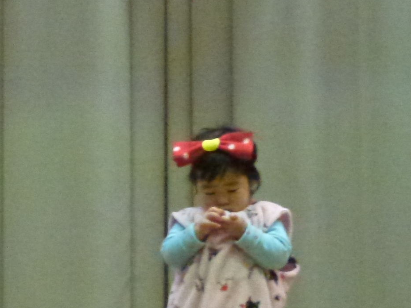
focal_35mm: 287
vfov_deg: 5.2
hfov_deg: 6.8
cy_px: 373
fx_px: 3408
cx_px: -143
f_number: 5
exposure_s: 1/30
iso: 1600
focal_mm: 18.7
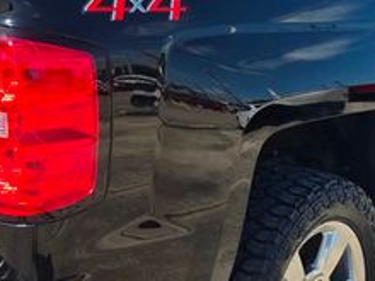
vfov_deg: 21.9
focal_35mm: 67
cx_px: 155
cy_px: 104
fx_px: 726
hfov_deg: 28.9
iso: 12
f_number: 1.7
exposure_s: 1/452
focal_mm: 6.3
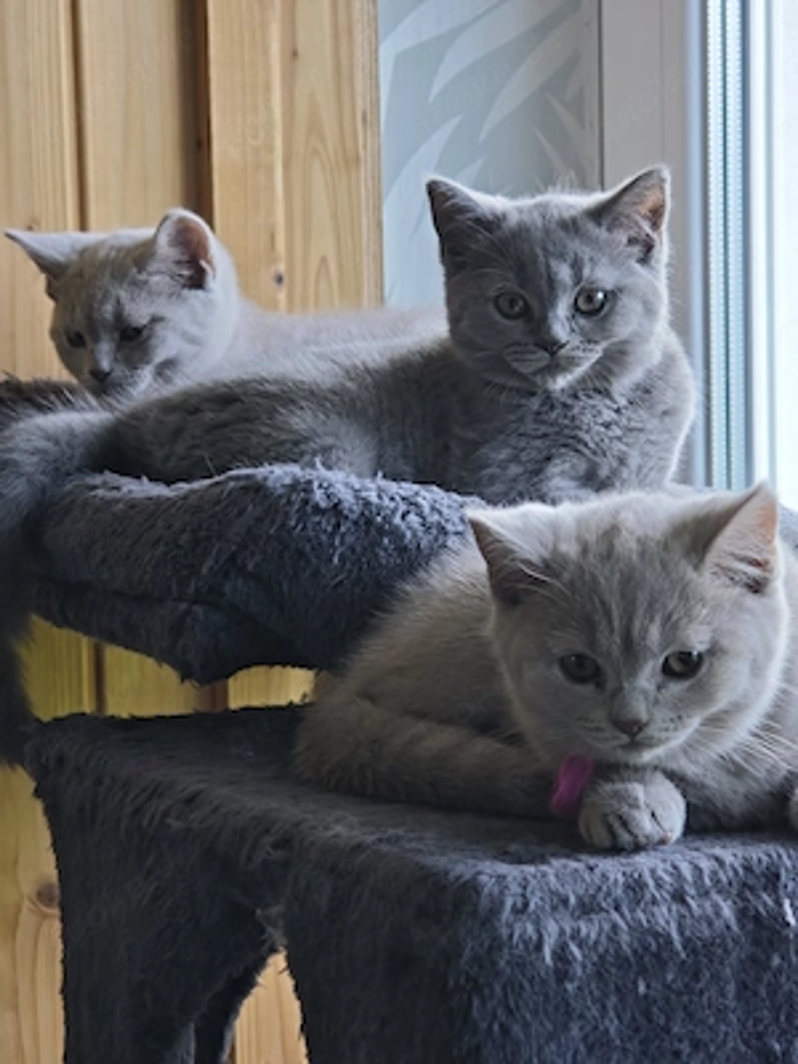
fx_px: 2674
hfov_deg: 17.0
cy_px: 532
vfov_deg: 22.5
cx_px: 399
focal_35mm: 87
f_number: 2
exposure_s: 1/62.9
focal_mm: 9
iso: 320
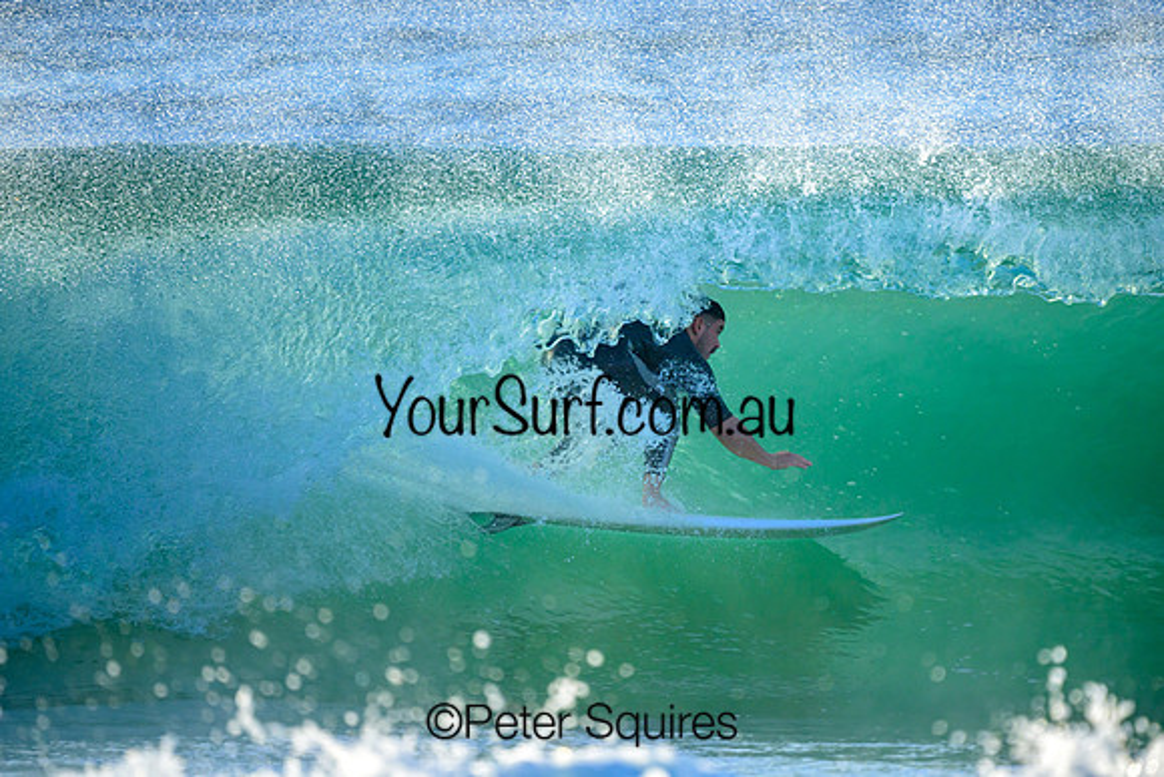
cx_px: 582
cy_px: 388
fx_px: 25872
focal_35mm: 800
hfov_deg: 2.6
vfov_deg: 1.7
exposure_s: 1/2000
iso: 900
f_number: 6.3
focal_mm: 800
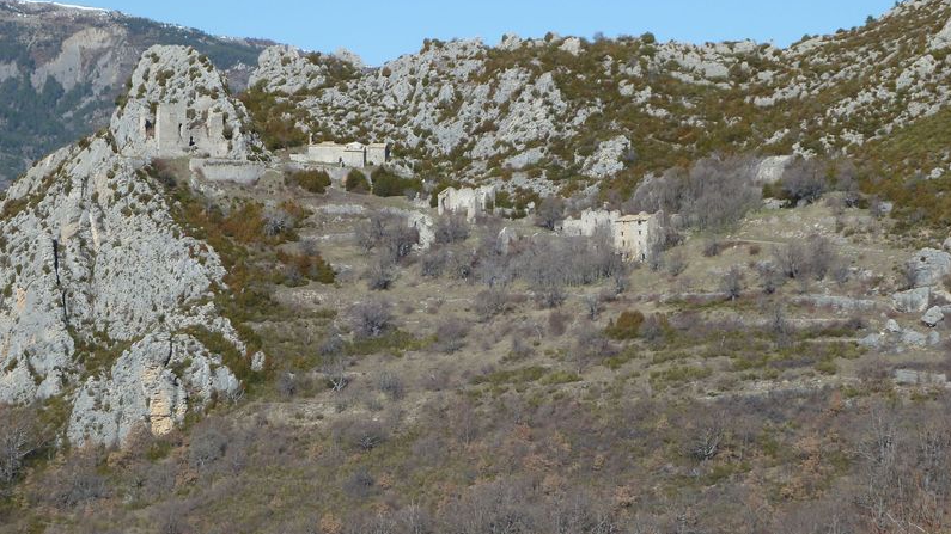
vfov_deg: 10.6
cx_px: 476
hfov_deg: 18.8
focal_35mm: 114
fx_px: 2874
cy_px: 232
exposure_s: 1/500
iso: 80
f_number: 5.6
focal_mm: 17
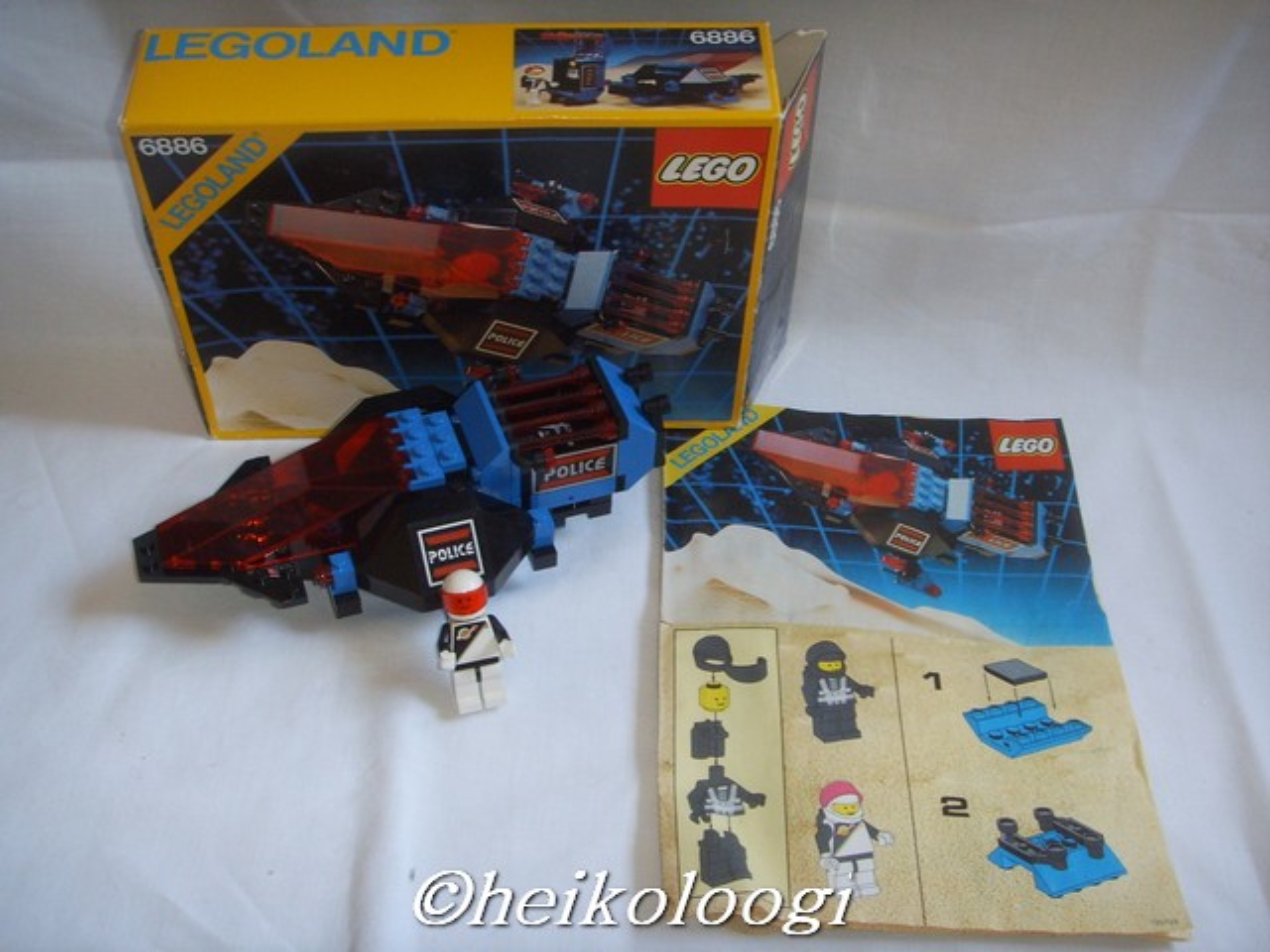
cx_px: 635
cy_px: 476
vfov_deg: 36.8
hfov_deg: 47.9
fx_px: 1431
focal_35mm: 39
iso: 100
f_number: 3.5
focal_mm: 6.6
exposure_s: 1/45
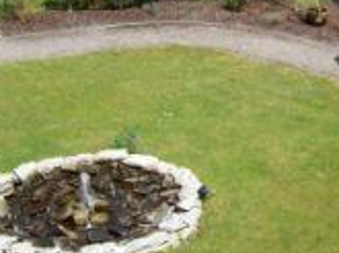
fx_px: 958
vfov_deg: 14.9
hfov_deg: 19.4
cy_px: 53
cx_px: 347
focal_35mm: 98
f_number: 4.8
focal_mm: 6
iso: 80
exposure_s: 1/472
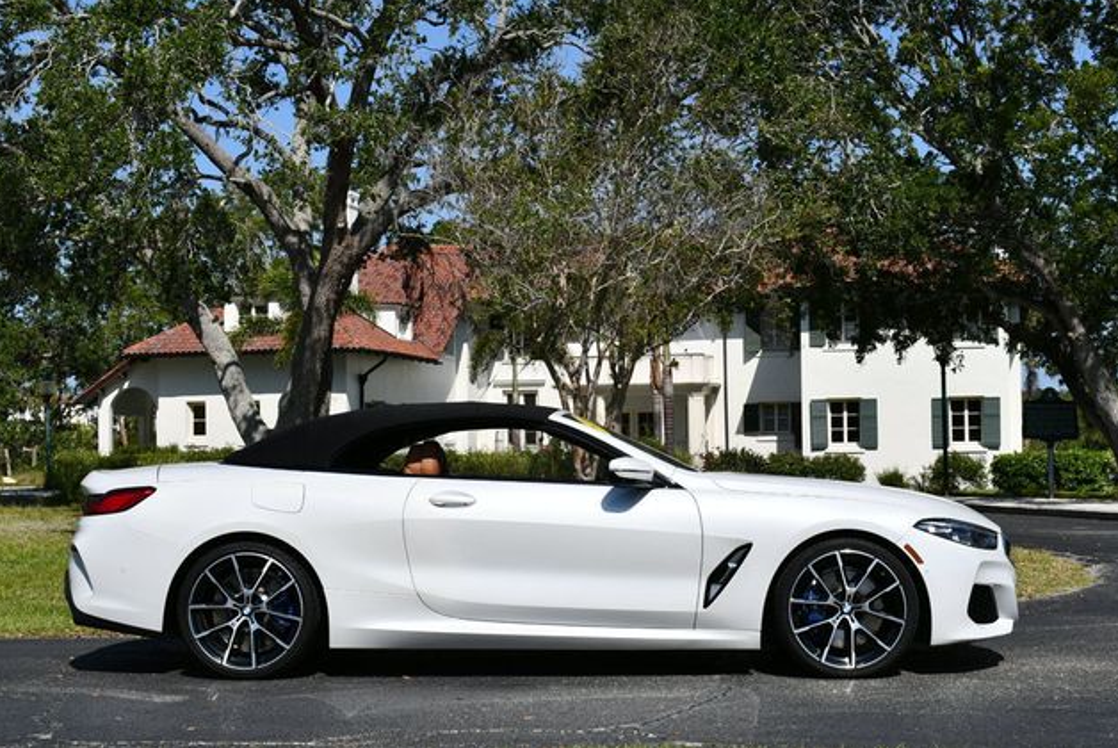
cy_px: 370
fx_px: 1710
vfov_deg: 24.7
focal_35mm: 55
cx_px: 559
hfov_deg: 36.2
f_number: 10
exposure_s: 1/400
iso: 100
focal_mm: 27
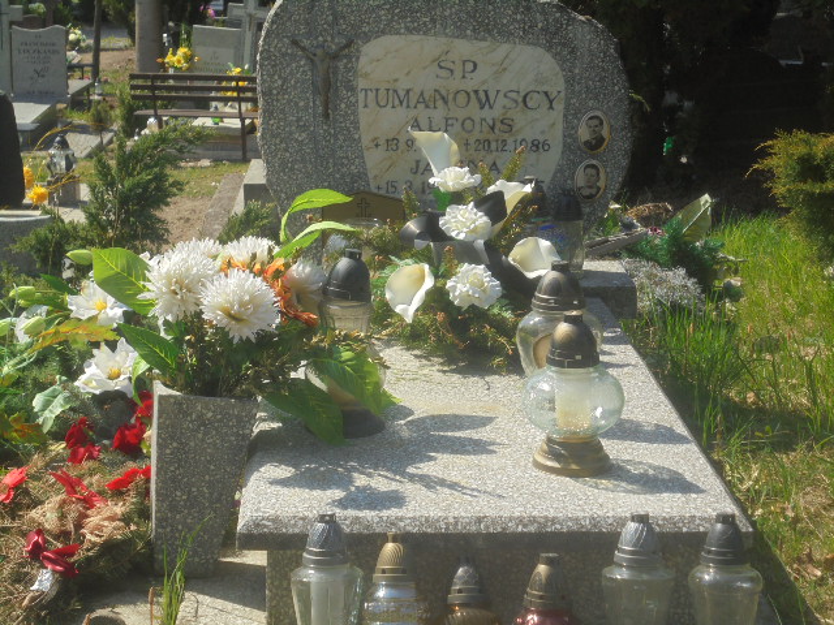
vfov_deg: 20.2
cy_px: 312
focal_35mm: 73
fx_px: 1759
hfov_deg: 26.7
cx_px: 417
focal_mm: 13.1
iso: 100
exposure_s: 1/320
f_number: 6.1
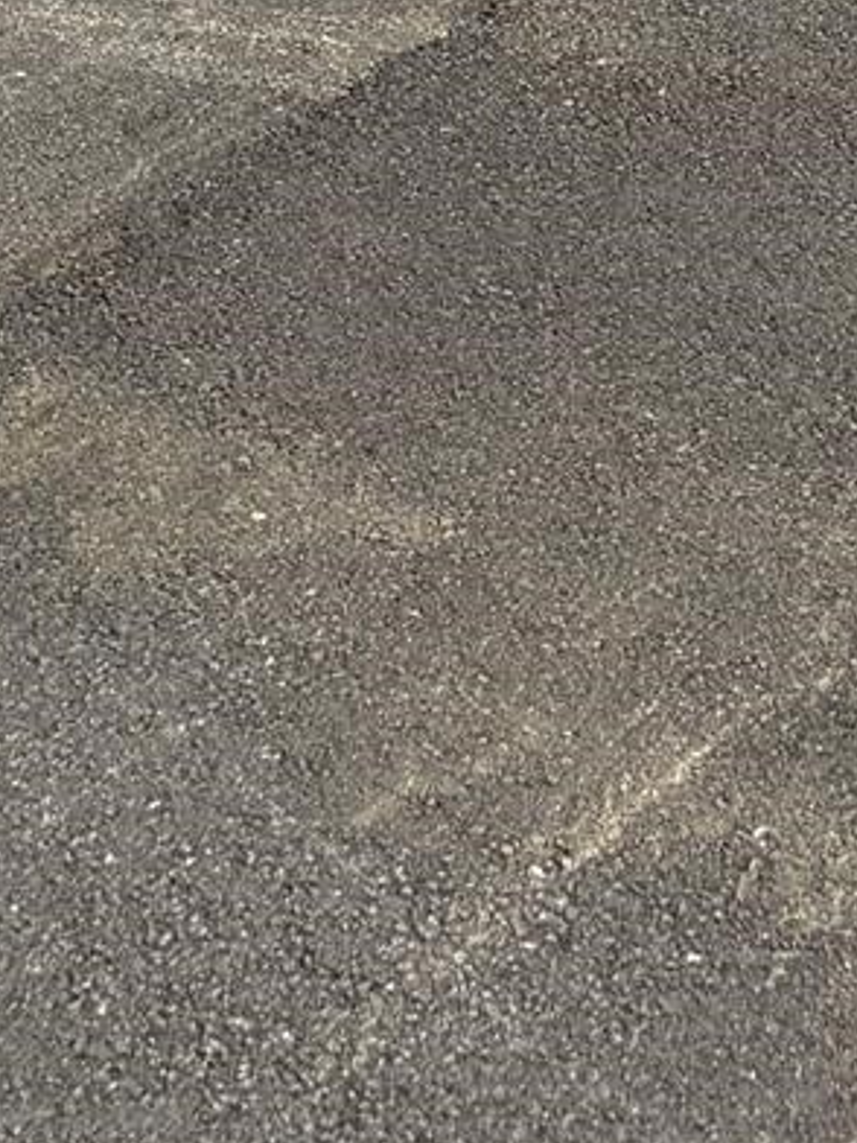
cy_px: -875
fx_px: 3103
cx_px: 822
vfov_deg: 17.3
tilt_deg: -5.3
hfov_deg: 15.5
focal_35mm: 94
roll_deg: -0.8
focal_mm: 6.76
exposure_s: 1/3279
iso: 80
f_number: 1.78
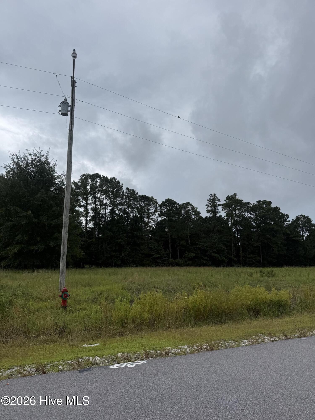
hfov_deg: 56.8
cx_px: 158
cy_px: 210
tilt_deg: +10.5
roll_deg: +0.6
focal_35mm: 24
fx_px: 291
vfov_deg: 71.6
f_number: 1.78
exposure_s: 1/9091
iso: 80
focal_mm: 6.76
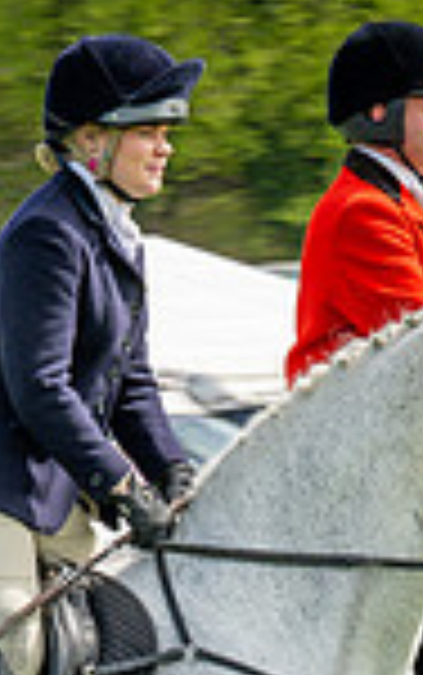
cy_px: 723
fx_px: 9555
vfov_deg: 4.0
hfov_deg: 2.5
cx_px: 85
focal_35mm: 519
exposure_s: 1/160
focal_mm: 86
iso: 100
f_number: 9
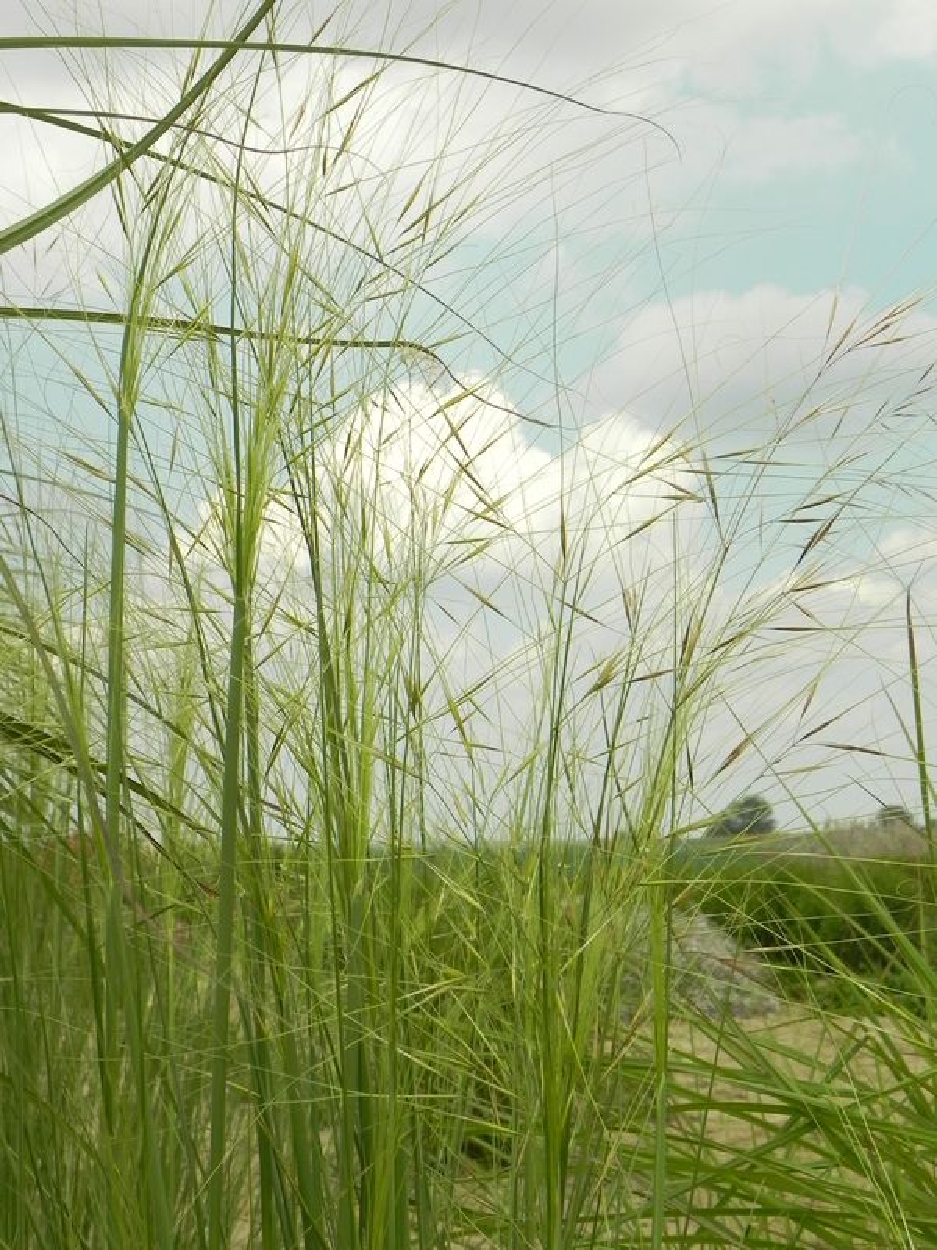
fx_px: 2707
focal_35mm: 75
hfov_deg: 19.6
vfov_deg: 26.0
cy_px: 625
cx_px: 468
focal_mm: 13.4
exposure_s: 1/400
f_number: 7.1
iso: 160
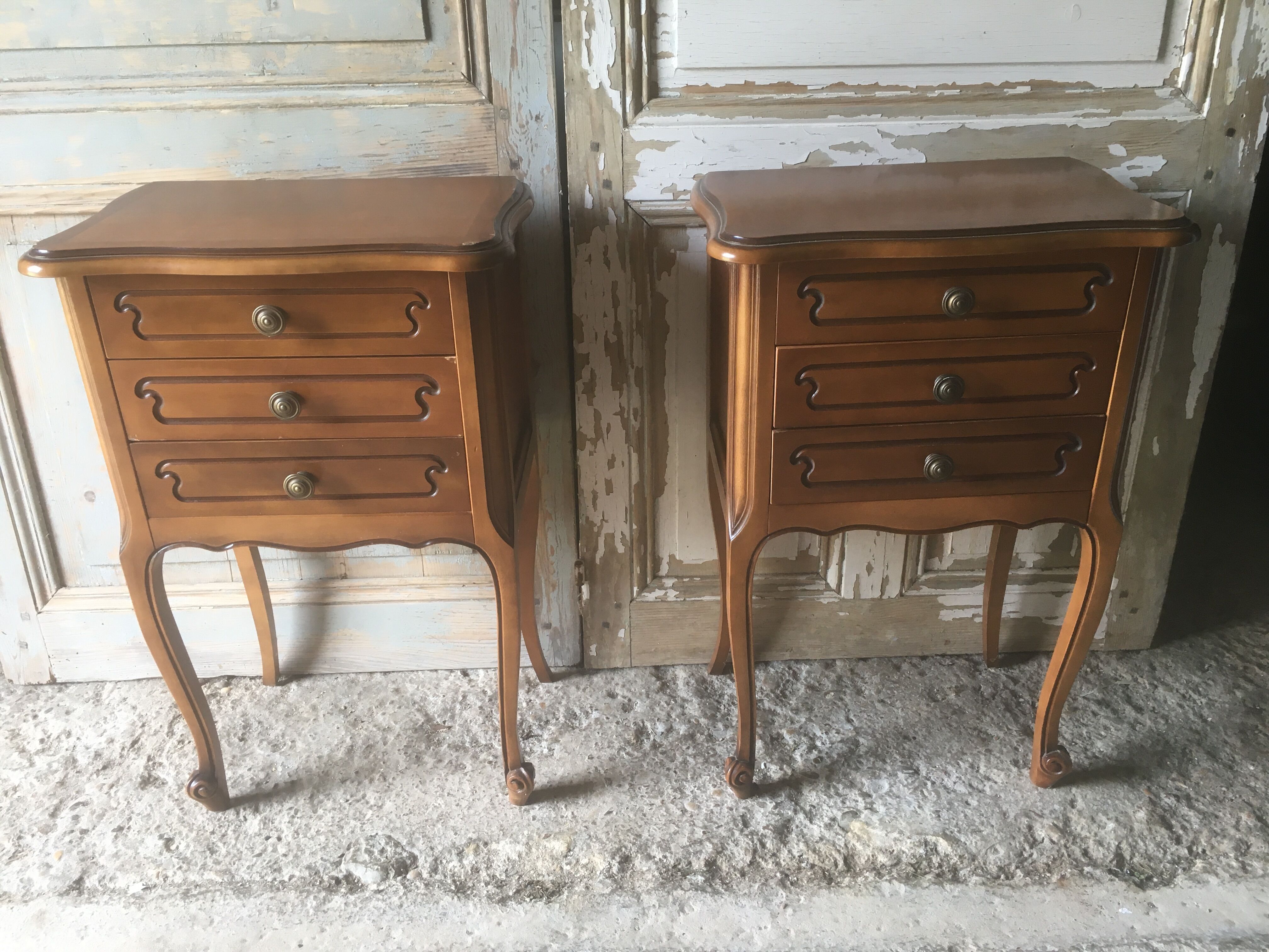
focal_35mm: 29
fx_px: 1063
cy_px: 476
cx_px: 634
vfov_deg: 48.2
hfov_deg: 61.7
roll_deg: +1.8
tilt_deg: -25.3
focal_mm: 4.15
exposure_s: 1/33
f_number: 2.2
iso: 64
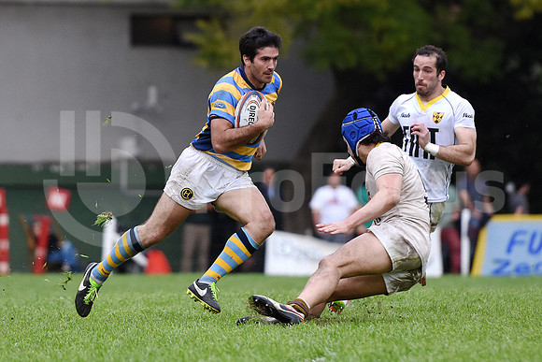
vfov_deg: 4.7
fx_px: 4405
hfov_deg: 7.0
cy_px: 181
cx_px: 271
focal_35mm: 292
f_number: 3.5
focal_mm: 195
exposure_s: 1/1250
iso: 640
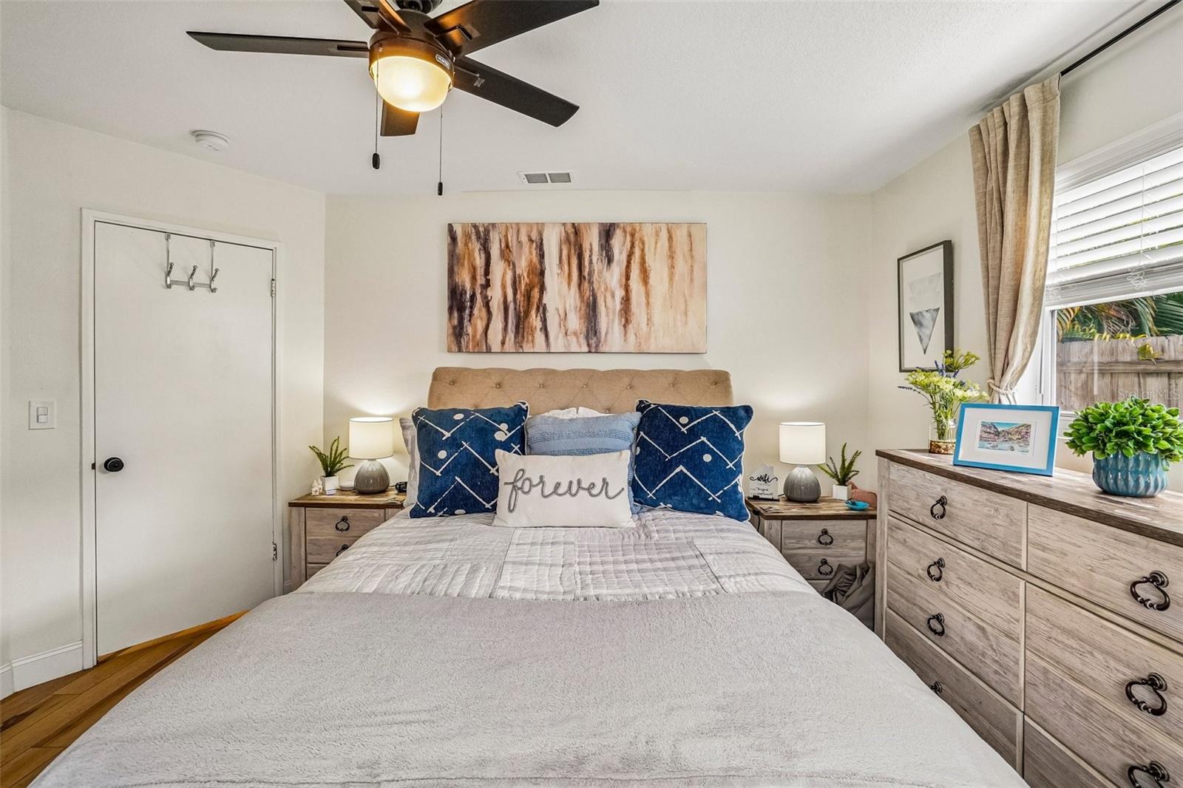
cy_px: 394
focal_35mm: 15
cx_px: 592
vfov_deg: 77.3
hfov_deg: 100.4
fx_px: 493
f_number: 8
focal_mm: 10
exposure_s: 1/30
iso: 500
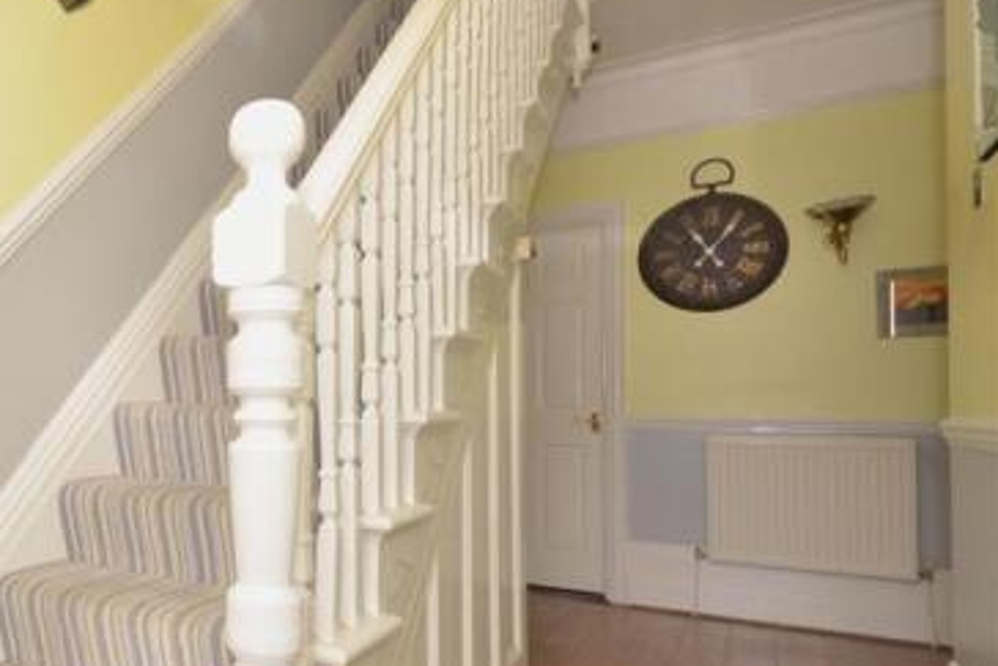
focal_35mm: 27
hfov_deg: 58.2
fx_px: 749
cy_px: 382
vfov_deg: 47.8
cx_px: 110
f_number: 7.1
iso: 500
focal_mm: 10
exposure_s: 1/160
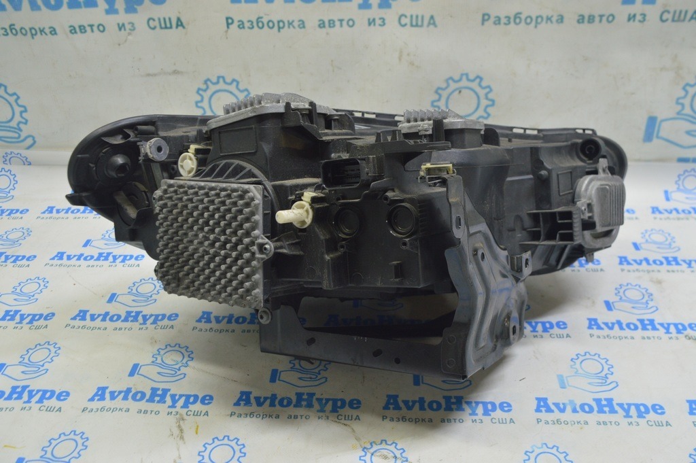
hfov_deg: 53.2
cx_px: 348
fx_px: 695
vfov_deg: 36.8
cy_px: 232
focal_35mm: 36
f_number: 5.6
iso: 400
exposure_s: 1/20
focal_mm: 24
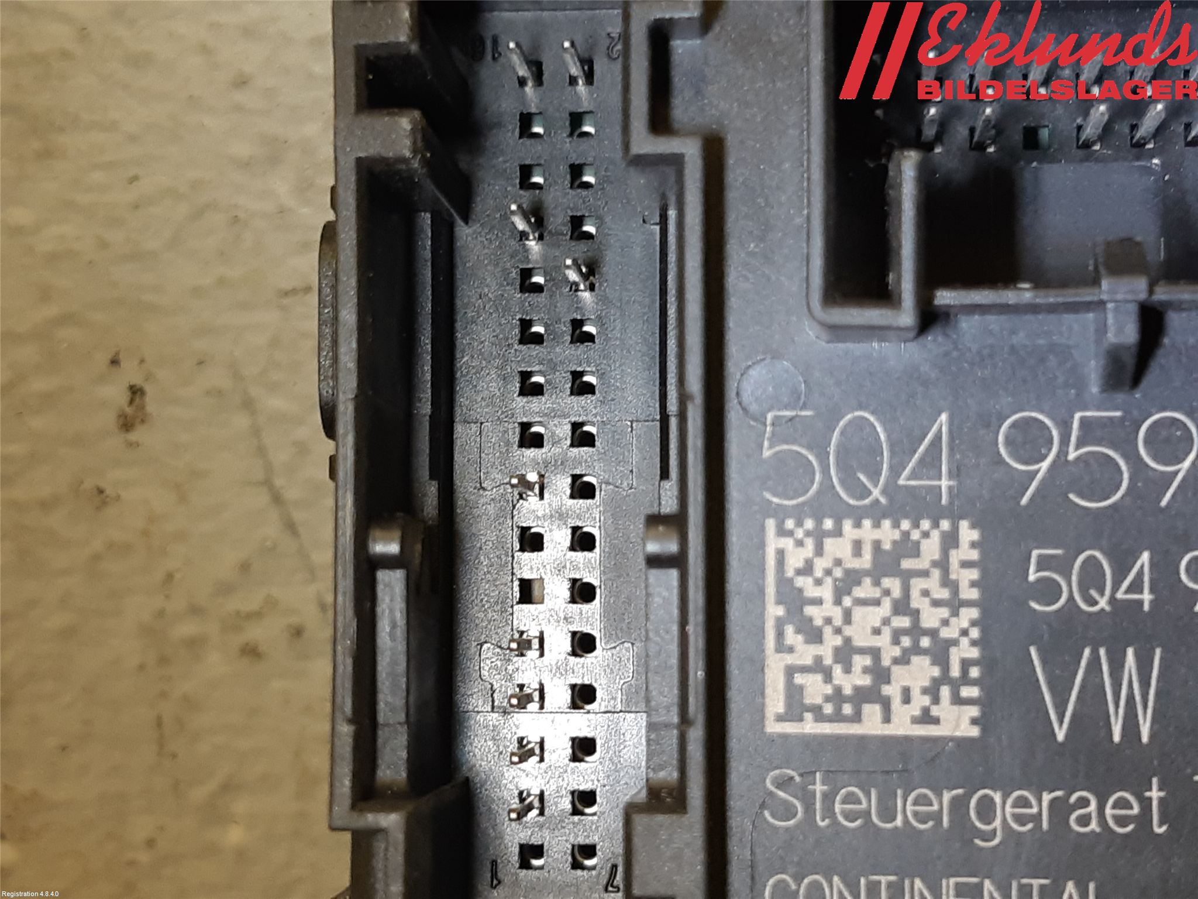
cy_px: 450
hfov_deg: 67.3
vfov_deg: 53.1
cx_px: 599
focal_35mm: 26
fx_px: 900
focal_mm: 3.93
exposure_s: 1/50
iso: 80
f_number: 1.7
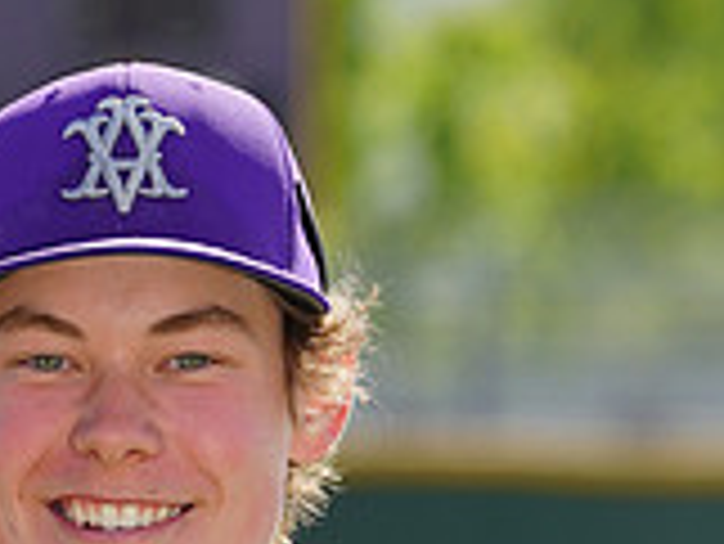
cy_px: 926
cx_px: 130
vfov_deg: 1.9
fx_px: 16807
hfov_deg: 2.5
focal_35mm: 803
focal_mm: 232
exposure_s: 1/250
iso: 100
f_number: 8
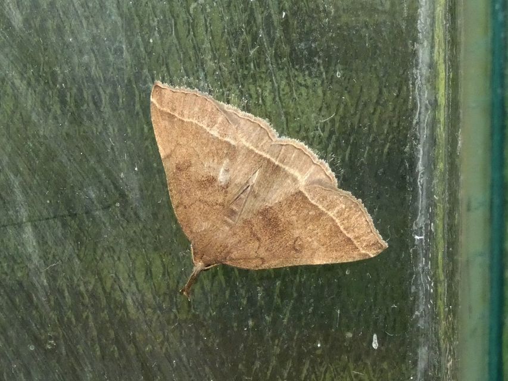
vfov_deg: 17.8
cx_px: 254
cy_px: 190
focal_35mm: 83
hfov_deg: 23.6
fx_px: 1218
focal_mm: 14.8
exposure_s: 1/60
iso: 800
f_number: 4.5
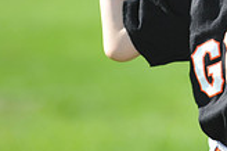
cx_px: 278
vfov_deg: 2.3
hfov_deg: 3.5
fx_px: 3679
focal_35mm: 584
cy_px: -60
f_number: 4
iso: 200
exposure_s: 1/800
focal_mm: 165
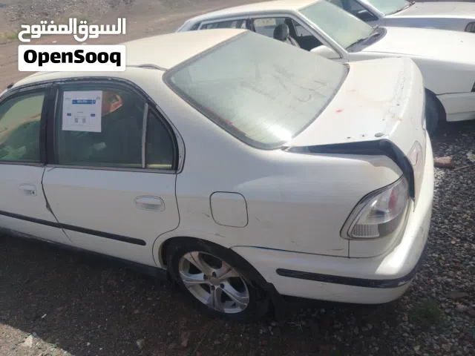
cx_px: 238
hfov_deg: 71.6
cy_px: 178
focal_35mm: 24
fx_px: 329
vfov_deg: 56.8
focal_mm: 5.25
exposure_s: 1/1225
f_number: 1.75
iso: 100
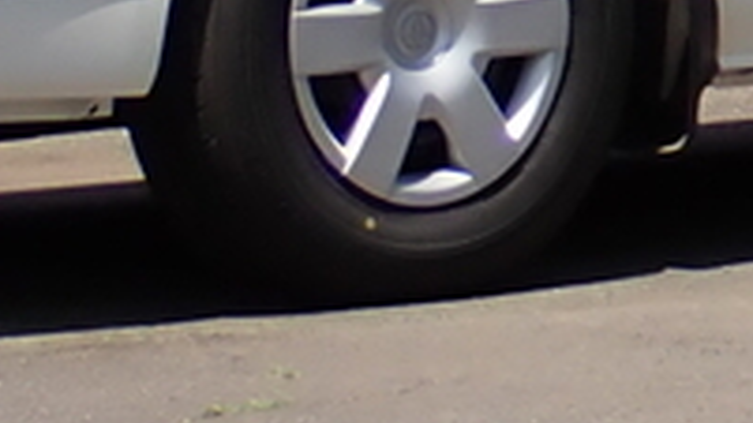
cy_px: -970
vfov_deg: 3.0
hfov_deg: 5.0
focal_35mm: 403
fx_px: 8045
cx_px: 2371
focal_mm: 10.35
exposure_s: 1/400
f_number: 5
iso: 100
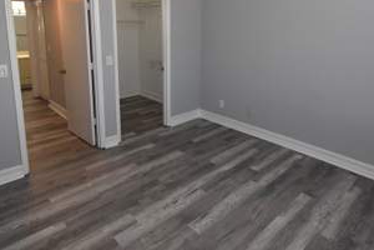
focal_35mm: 24
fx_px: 249
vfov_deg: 51.4
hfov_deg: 73.7
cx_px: 196
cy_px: 70
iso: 1600
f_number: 8
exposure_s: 1/80
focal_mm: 10
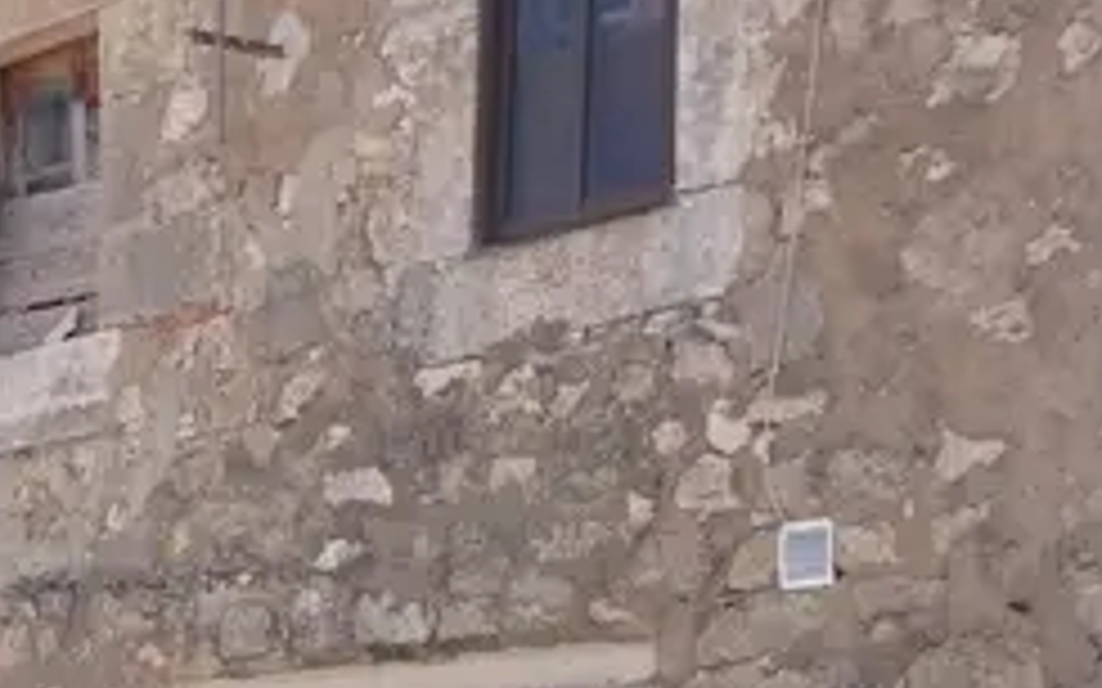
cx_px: 265
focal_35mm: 121
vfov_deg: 10.8
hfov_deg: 17.1
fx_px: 3633
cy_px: 479
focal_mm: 4.28
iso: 50
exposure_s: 1/840
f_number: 2.4
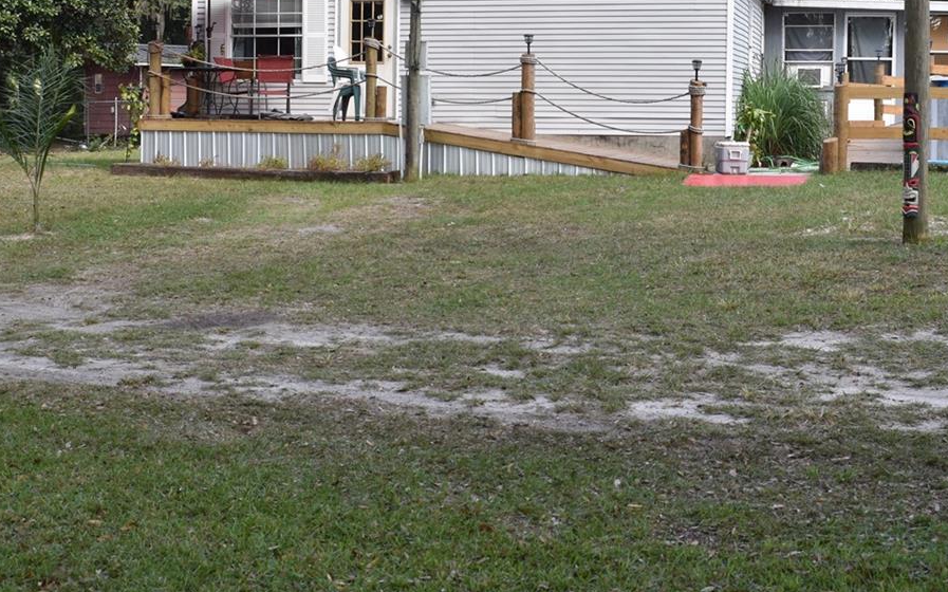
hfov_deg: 34.0
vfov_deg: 21.5
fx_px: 1550
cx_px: 468
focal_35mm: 60
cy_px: 160
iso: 250
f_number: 5.6
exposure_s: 1/250
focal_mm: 22
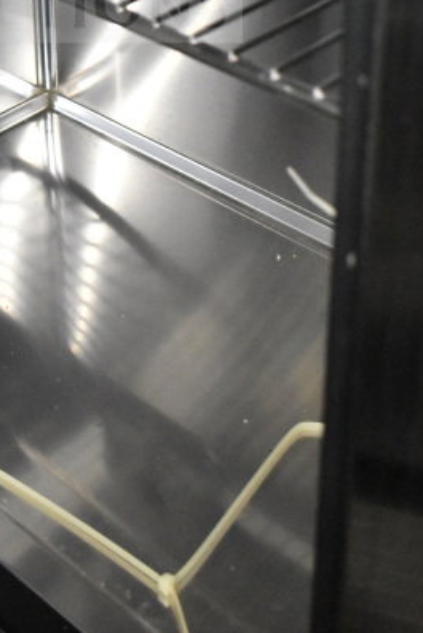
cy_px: -84
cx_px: 62
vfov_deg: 24.6
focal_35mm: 76
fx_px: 1338
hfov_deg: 17.8
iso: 7200
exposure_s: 1/30
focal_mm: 22
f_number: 3.8
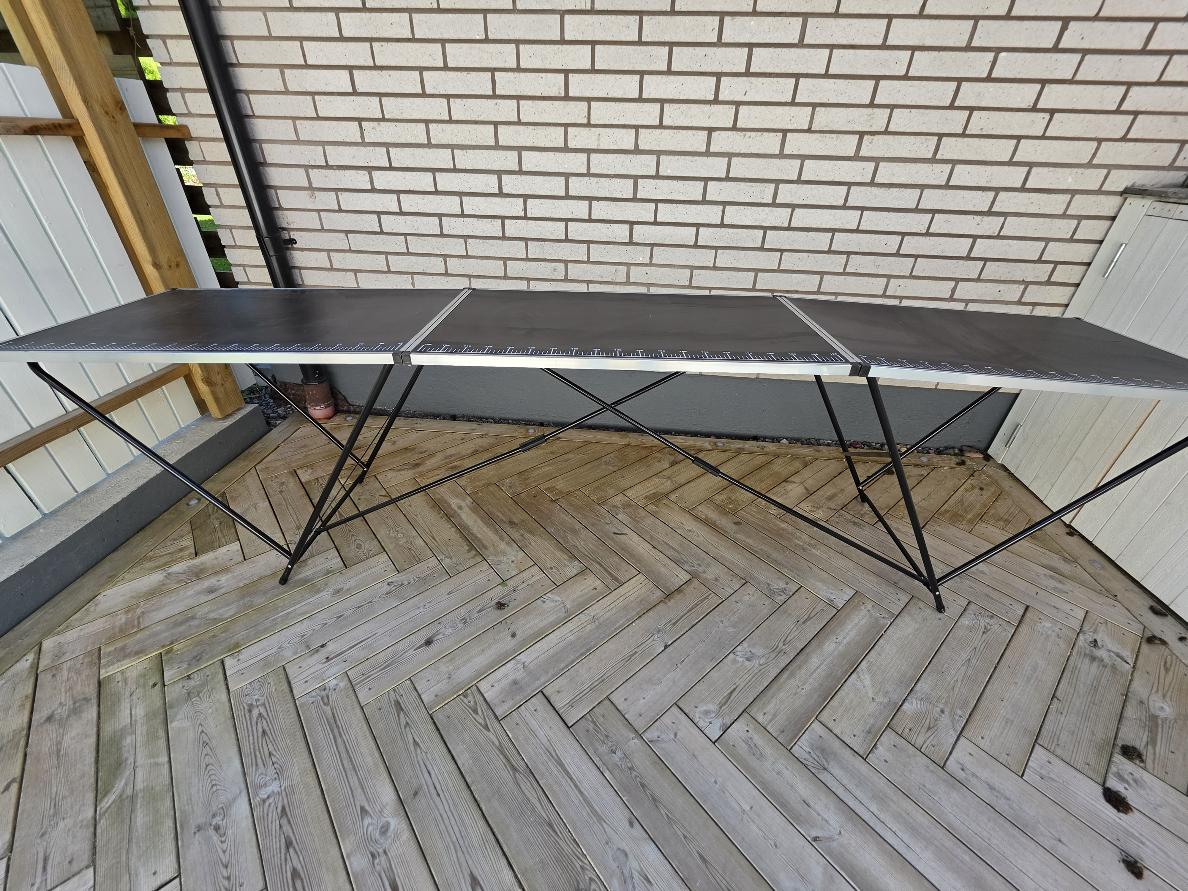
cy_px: 446
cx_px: 594
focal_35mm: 13
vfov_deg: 89.9
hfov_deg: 106.2
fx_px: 446
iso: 80
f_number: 1.9
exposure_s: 1/719
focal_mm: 2.2
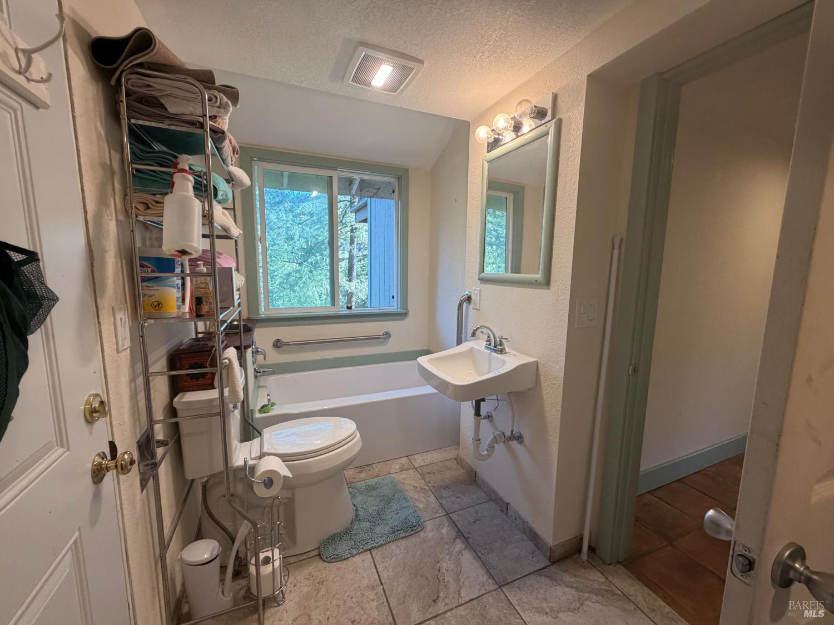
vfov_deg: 85.7
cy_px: 312
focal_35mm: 14
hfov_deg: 102.1
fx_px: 337
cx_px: 417
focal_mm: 2.22
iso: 250
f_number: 2.2
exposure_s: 1/120
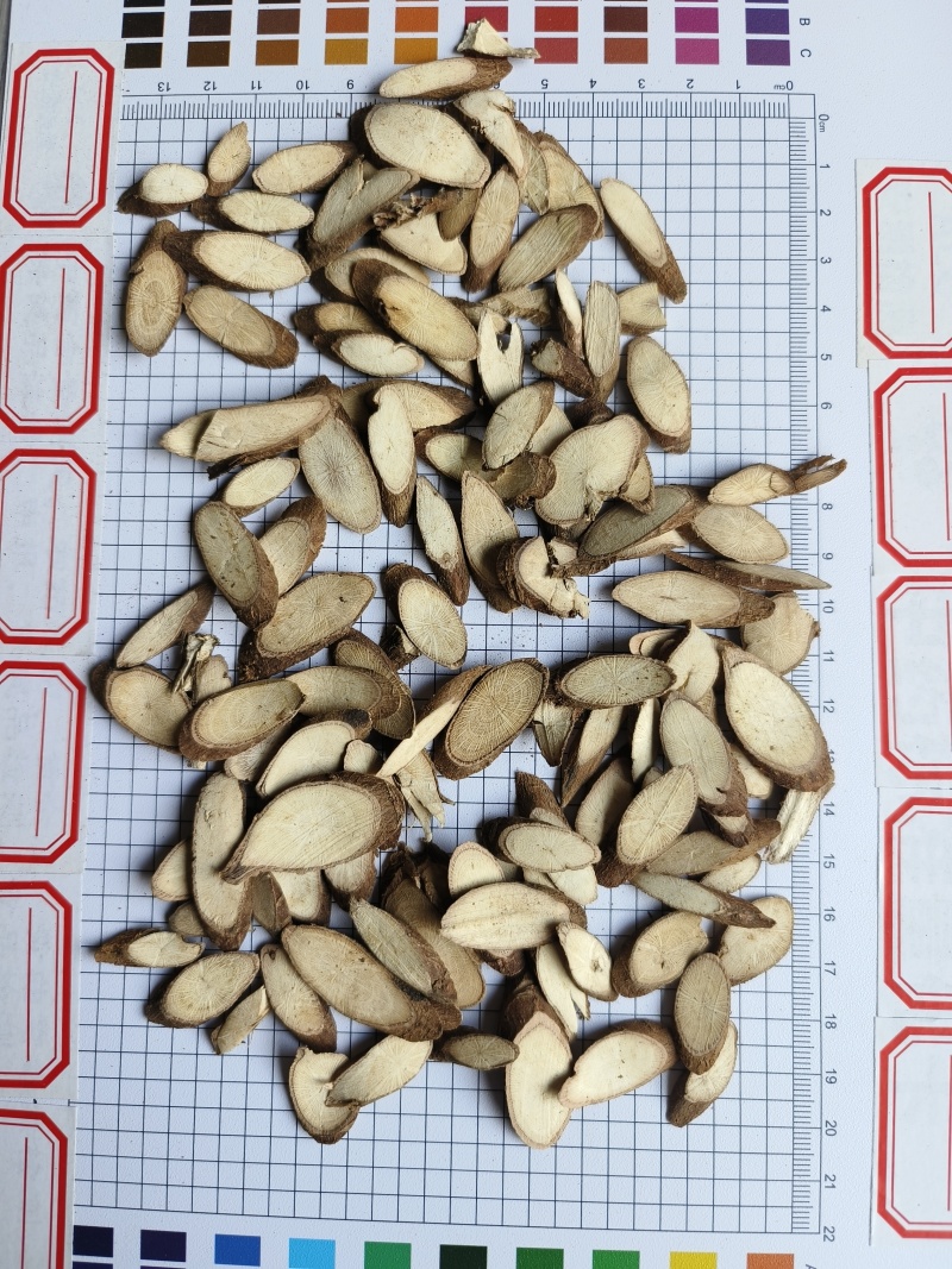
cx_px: 476
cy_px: 634
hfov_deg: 58.9
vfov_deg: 73.9
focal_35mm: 23
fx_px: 844
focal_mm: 5.5
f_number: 1.75
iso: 109
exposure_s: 1/100
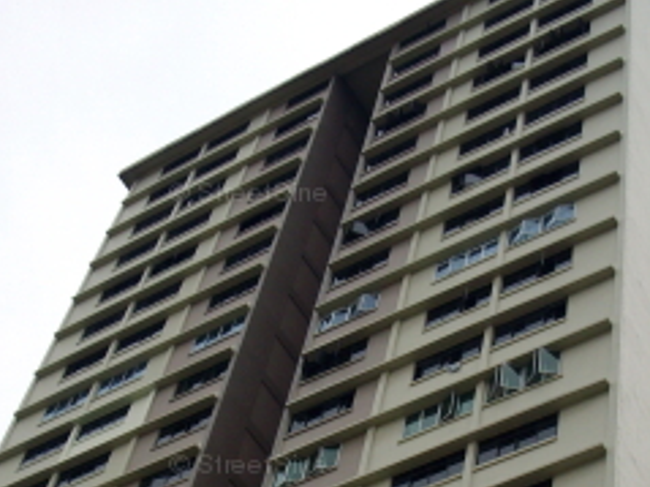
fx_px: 1595
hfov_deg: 23.0
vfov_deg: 17.0
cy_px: 468
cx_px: 373
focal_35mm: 85
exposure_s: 1/400
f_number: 5.6
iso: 80
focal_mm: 6.2
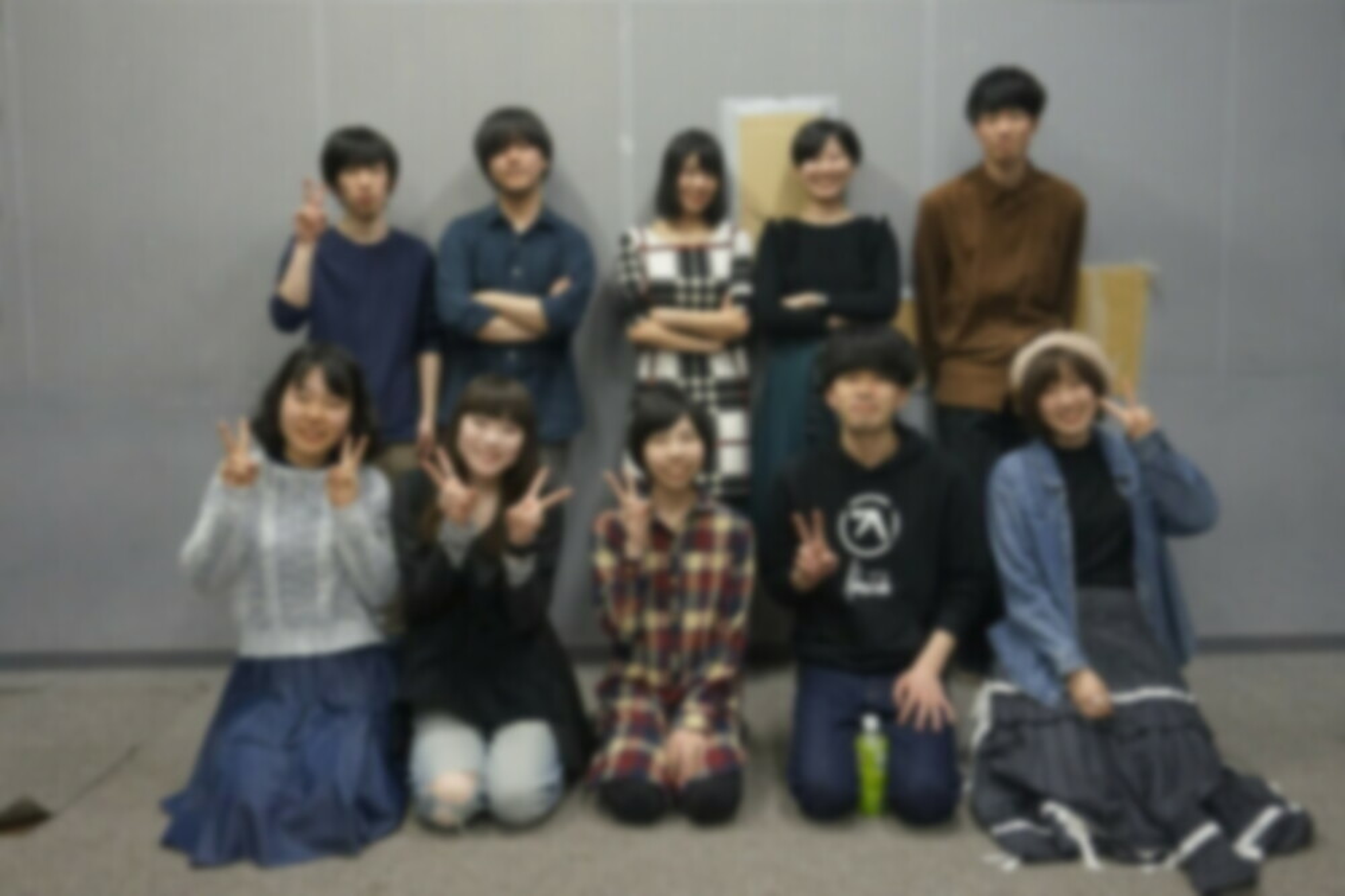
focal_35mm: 30
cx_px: 672
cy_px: 448
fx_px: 1120
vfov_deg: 43.6
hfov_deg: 61.9
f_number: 4
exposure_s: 1/160
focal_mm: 20
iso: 2000
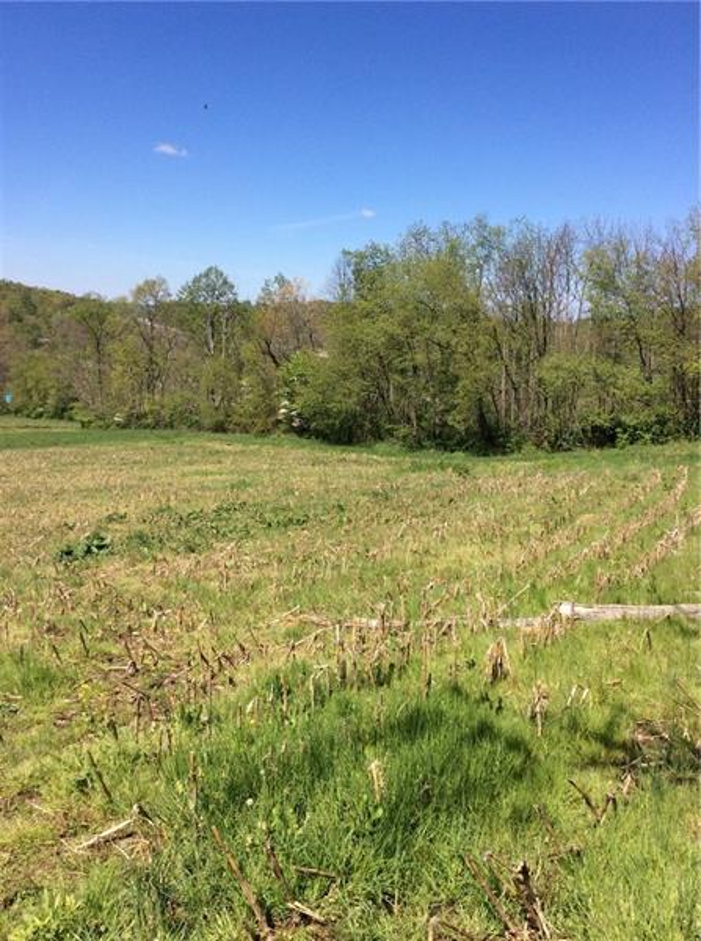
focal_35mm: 32
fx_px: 868
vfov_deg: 56.9
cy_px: 470
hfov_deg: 44.0
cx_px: 350
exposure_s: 1/1431
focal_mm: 3.3
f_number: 2.4
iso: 32
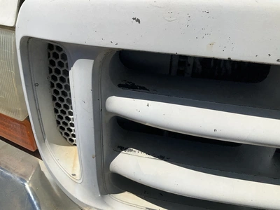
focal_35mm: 29
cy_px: 105
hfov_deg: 61.7
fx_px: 235
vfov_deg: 48.2
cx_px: 140
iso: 25
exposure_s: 1/4785
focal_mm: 3
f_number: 1.8
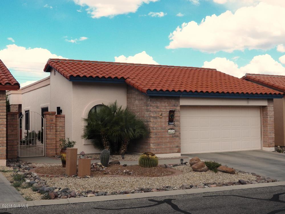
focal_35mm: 50
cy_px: 107
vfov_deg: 29.1
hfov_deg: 38.2
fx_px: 412
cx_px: 142
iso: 125
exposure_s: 1/1250
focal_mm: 8.9
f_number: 3.6
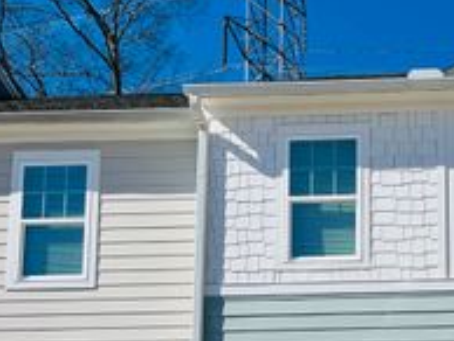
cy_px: 361
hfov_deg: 26.3
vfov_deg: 21.0
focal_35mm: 67
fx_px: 880
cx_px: 517
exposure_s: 1/6494
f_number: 1.6
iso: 50
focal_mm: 5.1
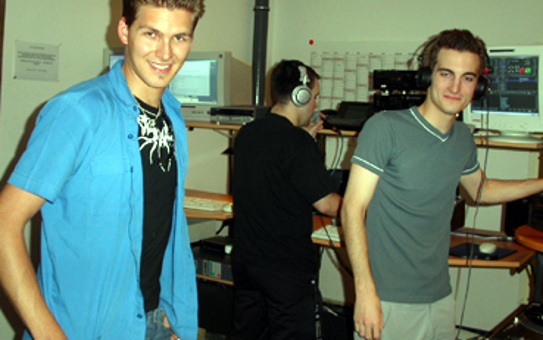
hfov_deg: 45.3
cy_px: 140
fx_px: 651
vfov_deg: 29.2
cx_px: 273
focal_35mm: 44
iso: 100
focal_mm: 7.8
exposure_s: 1/30
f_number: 2.8
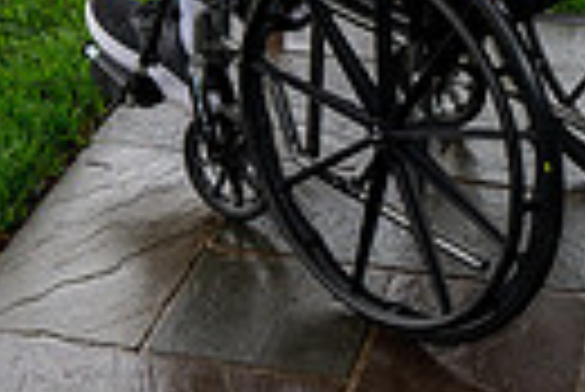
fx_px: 2066
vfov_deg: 10.3
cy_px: -279
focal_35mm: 127
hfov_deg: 16.1
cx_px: 270
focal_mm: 28.5
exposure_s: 1/100
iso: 500
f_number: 6.3
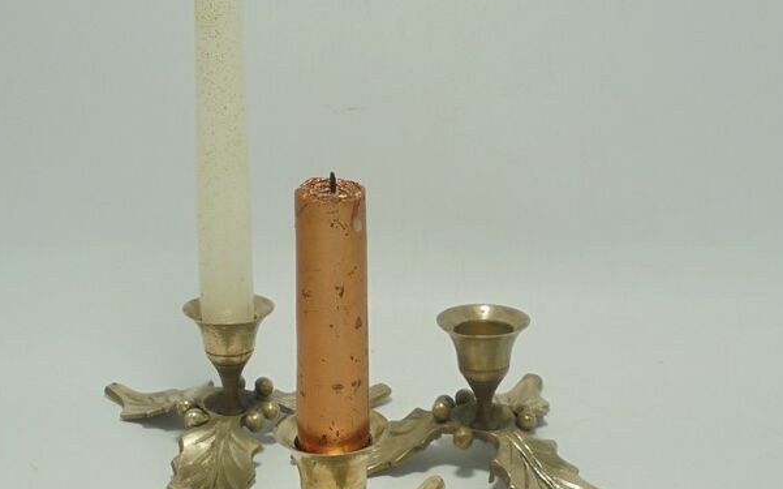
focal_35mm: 54
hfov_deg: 37.5
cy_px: 211
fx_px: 1152
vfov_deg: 23.9
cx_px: 363
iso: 100
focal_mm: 6.1
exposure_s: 1/100
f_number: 4
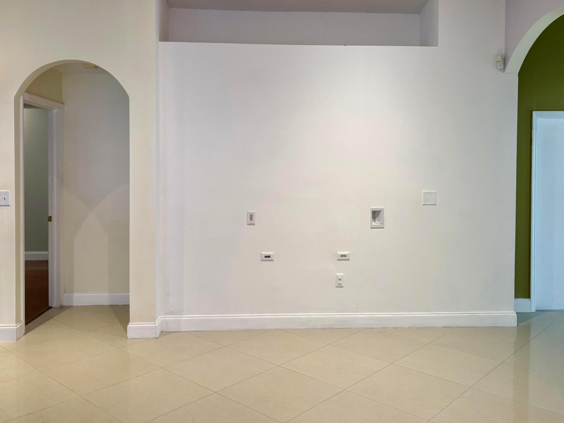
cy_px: 176
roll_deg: +0.4
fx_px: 505
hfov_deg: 58.3
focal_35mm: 31
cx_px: 294
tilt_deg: -0.3
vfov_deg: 45.3
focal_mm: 5.96
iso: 125
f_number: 1.6
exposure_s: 1/60
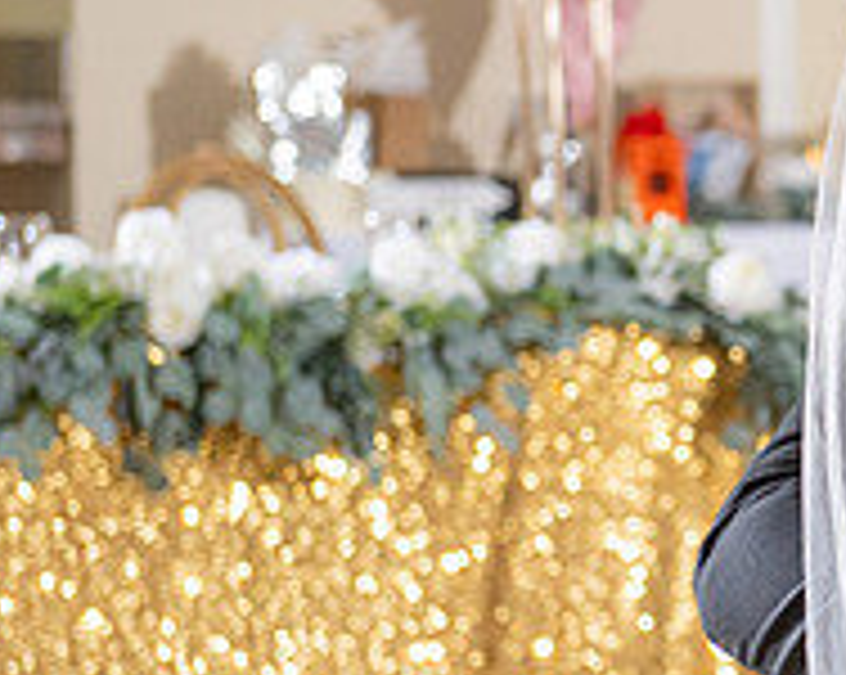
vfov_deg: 7.6
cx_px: 1242
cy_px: 362
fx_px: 5078
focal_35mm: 203
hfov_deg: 9.3
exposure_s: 1/160
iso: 800
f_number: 4
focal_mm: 70
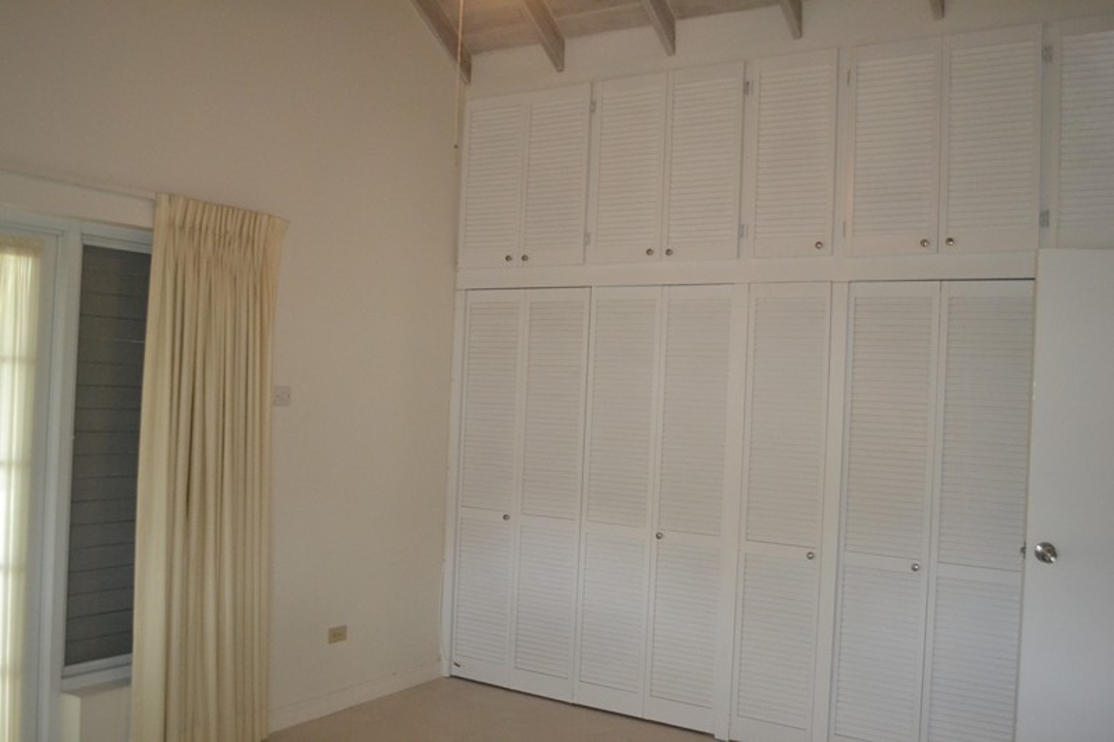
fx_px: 1021
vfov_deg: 40.0
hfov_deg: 57.2
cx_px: 557
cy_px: 371
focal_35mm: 33
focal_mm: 22
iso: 2500
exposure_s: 1/60
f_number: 3.8
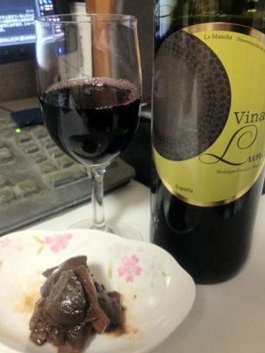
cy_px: 174
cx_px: 134
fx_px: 367
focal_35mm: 36
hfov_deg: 39.7
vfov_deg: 51.3
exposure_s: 1/20
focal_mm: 4.28
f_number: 2.4
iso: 400
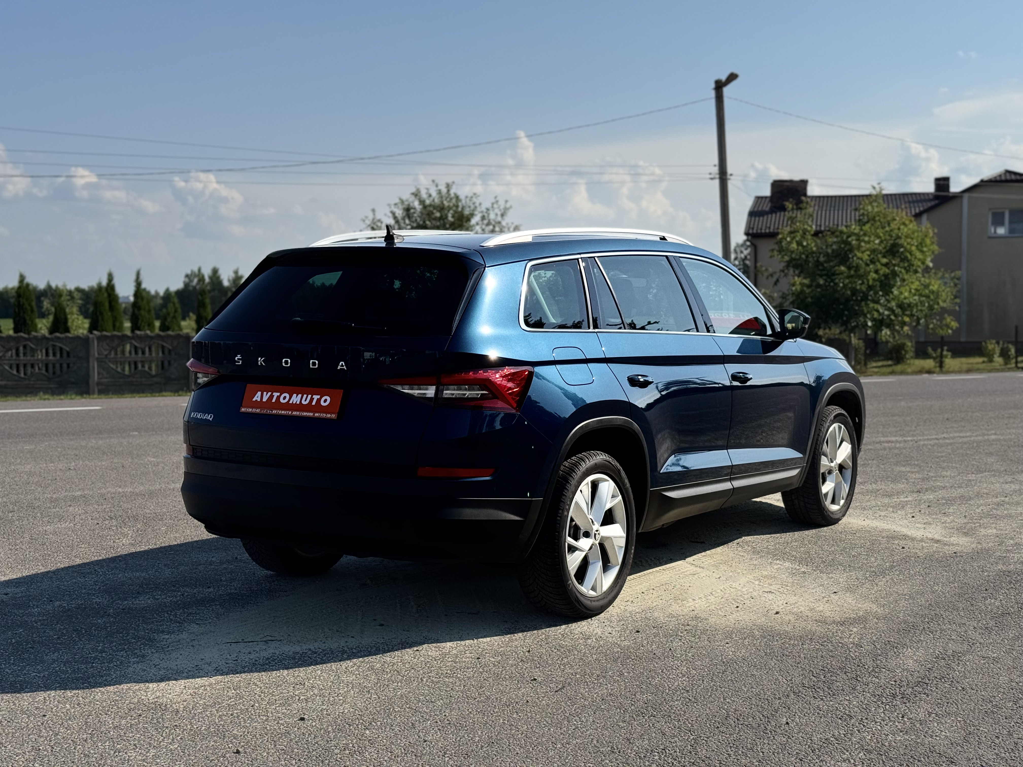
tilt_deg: -2.8
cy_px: 384
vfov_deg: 30.3
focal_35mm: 48
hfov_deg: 39.7
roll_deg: -0.3
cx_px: 512
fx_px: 1419
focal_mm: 6.76
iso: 64
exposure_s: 1/7092
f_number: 1.78
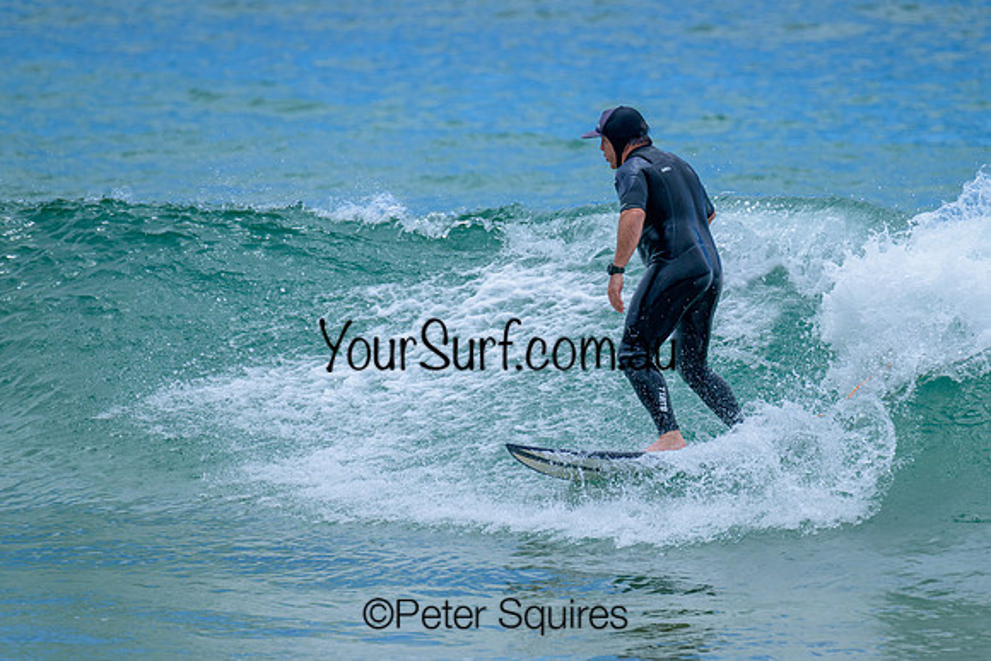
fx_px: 14236
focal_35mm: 517
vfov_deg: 2.7
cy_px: 328
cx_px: 582
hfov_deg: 4.0
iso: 320
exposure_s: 1/2000
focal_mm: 440
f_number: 7.6
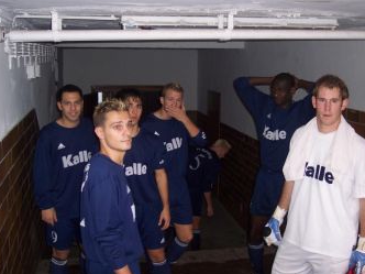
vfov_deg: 30.9
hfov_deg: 40.4
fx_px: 496
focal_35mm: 47
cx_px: 189
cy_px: 129
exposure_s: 1/60
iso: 100
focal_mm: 8
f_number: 2.8
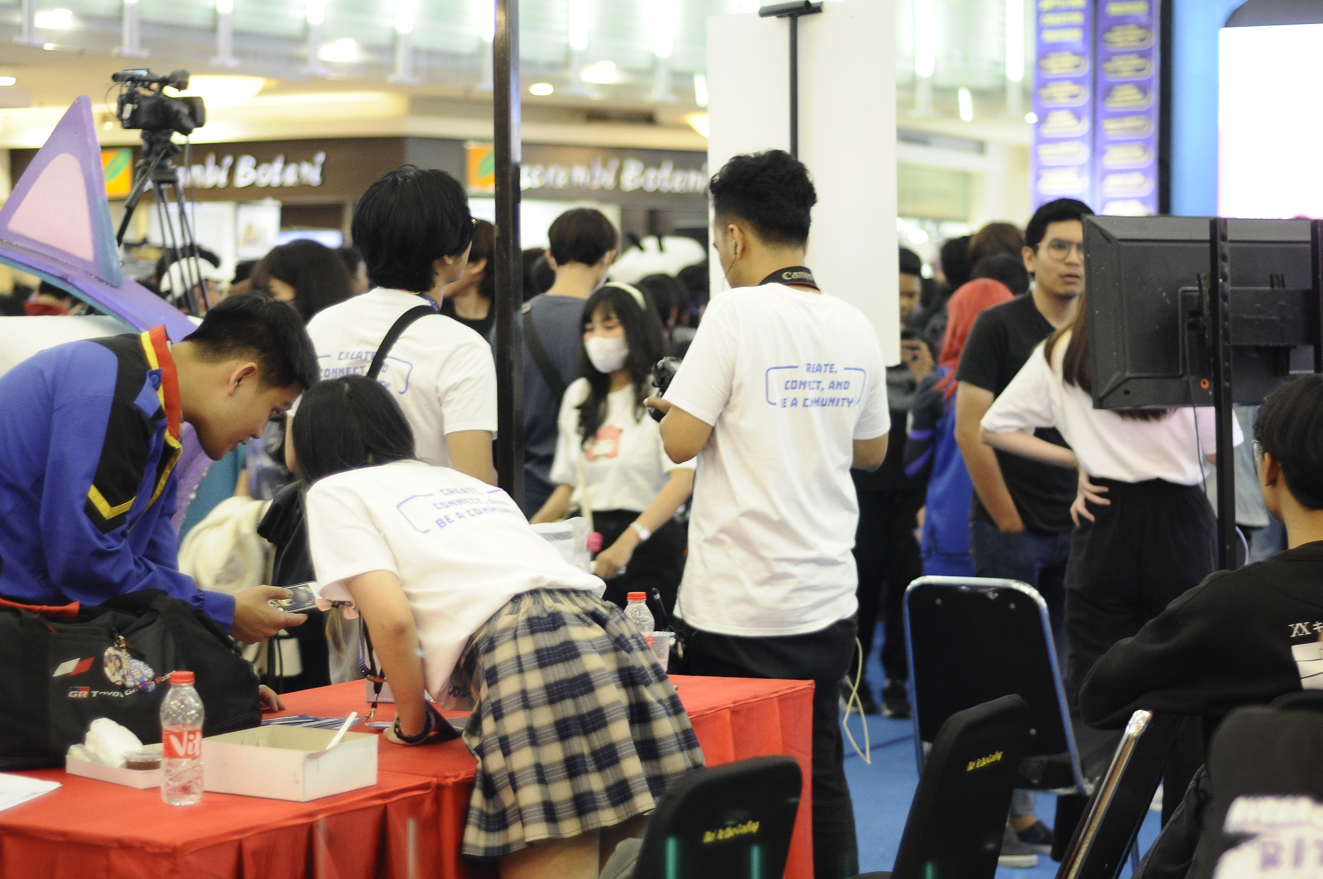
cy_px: 440
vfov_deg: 18.1
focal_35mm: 75
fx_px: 2753
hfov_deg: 27.0
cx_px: 662
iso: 1000
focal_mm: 50
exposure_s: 1/100
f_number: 1.8
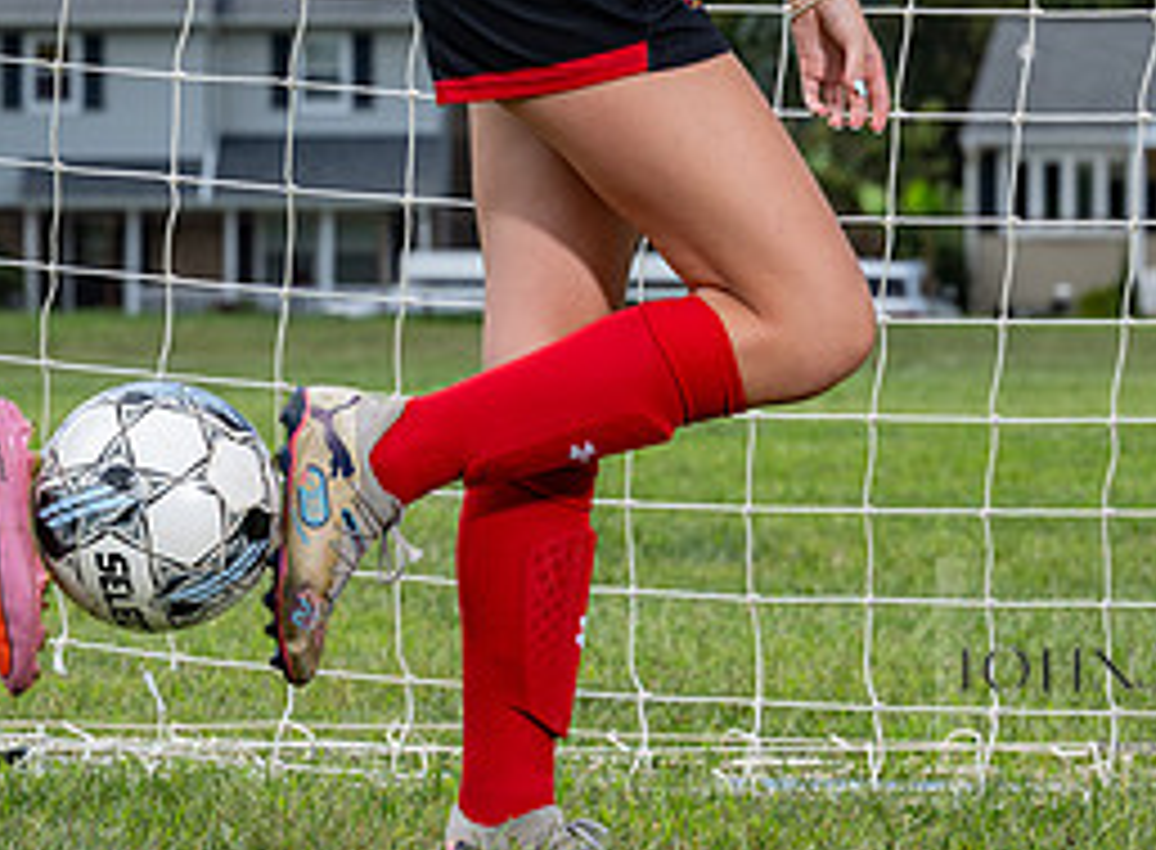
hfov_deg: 7.1
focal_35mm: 281
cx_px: 287
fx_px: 9319
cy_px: -179
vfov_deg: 5.2
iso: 160
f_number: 6.3
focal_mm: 92
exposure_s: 1/400
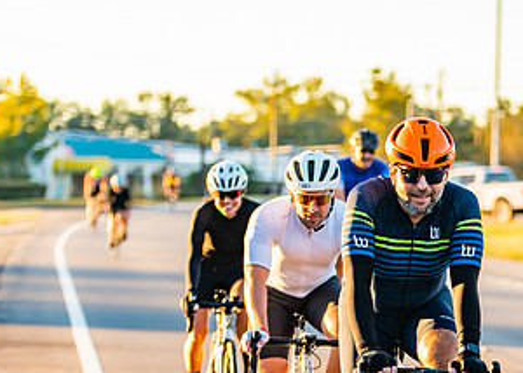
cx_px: 432
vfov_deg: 6.8
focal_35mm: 211
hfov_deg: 9.5
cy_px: 294
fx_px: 3133
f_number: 2.8
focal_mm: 98
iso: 250
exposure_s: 1/500
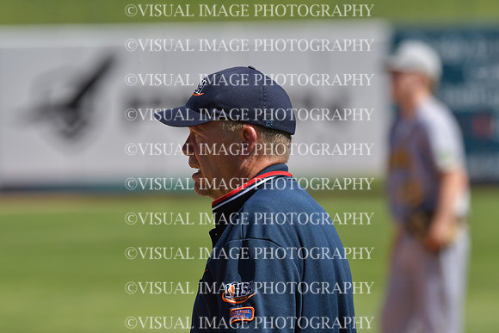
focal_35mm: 555
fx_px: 7694
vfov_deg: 2.5
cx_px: 250
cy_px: 166
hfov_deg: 3.7
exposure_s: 1/2500
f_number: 6.3
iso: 640
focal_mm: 370
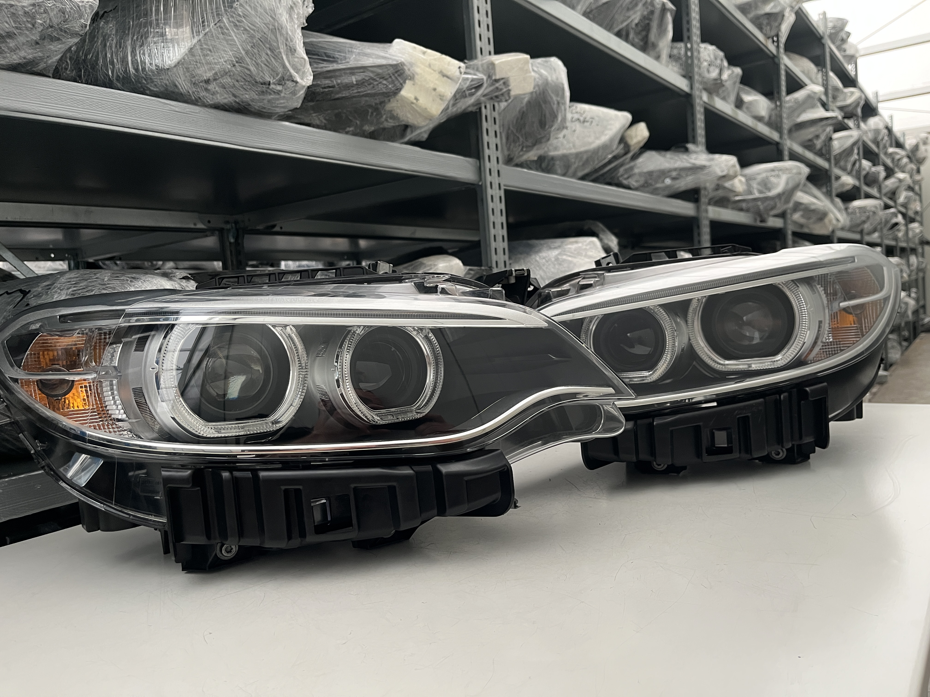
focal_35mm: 26
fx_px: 699
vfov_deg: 53.1
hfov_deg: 67.3
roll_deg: +4.7
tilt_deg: -4.9
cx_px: 465
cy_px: 348
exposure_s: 1/60
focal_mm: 5.1
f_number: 1.6
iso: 250
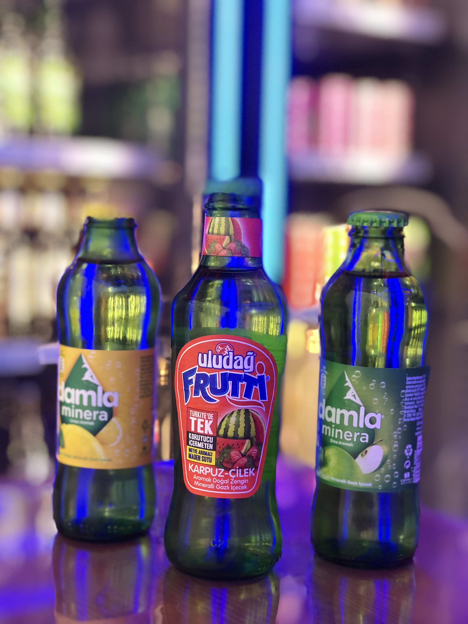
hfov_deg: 25.7
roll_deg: -2.3
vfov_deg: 33.8
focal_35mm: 57
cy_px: 312
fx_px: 1028
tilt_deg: -4.4
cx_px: 234
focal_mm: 6.6
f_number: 2.8
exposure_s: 1/33
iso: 160
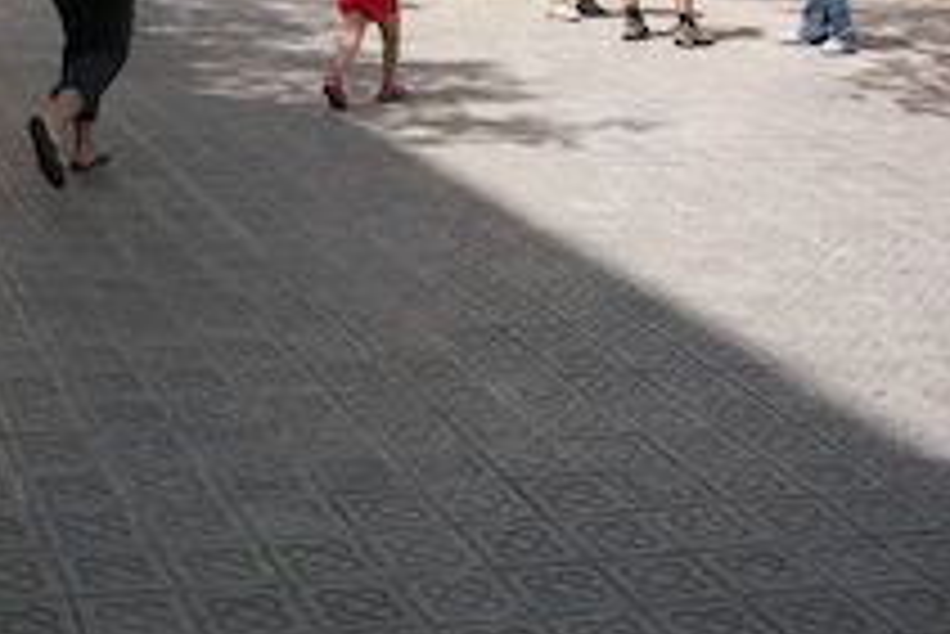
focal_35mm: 71
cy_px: -22
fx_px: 1875
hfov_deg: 27.2
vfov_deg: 18.6
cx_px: 59
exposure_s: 1/640
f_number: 2.8
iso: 50
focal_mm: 6
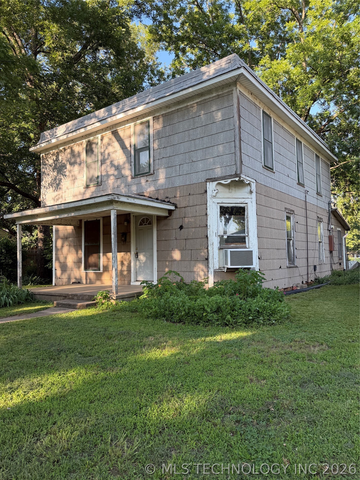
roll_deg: +1.4
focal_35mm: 24
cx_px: 180
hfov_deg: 56.8
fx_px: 333
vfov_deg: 71.6
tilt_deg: +2.6
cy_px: 240
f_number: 1.78
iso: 100
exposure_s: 1/491
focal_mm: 6.76
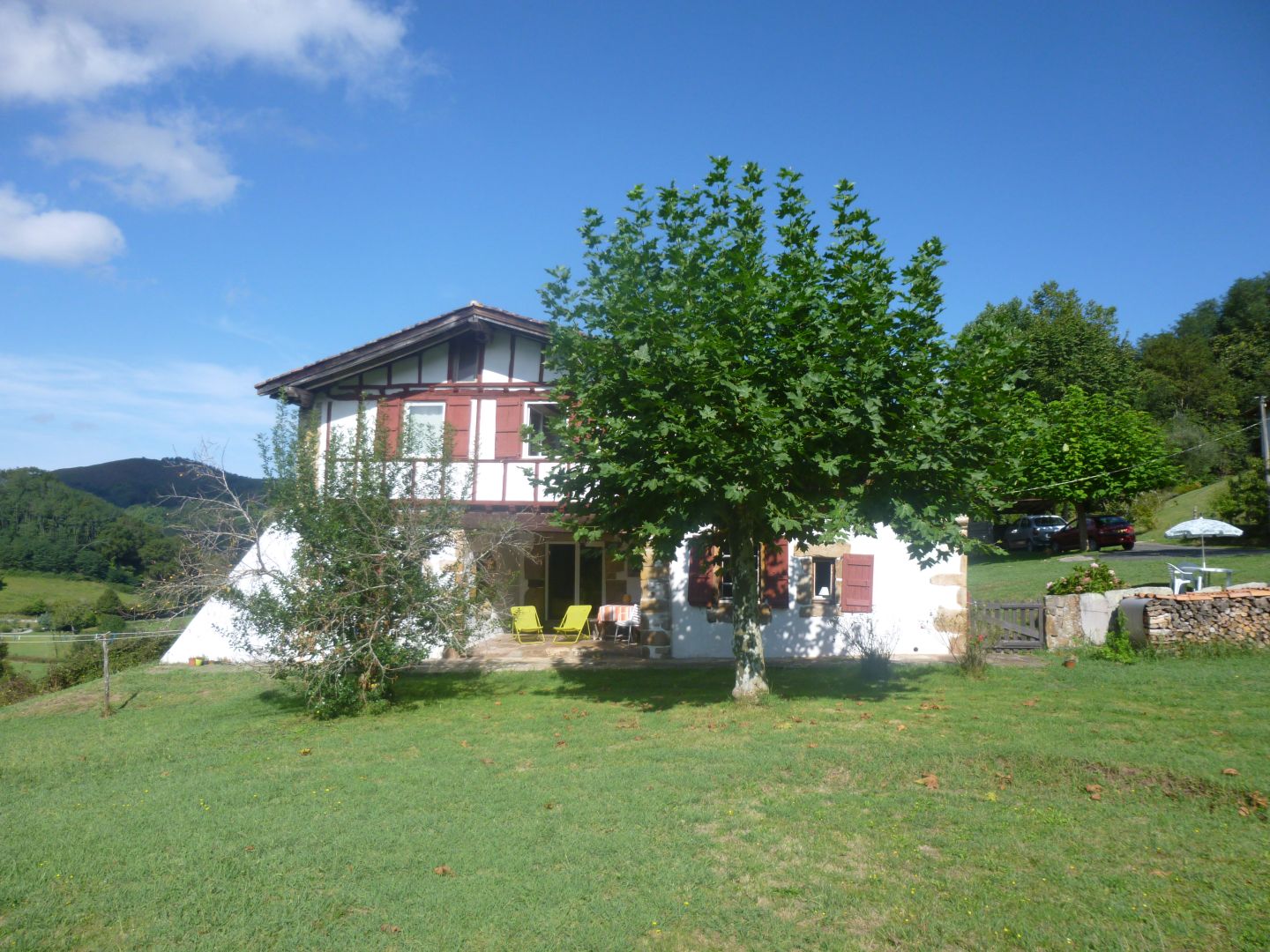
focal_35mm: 25
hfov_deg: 69.4
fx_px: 917
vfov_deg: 54.9
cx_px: 635
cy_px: 476
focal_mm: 4.5
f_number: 3.1
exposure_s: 1/800
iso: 100
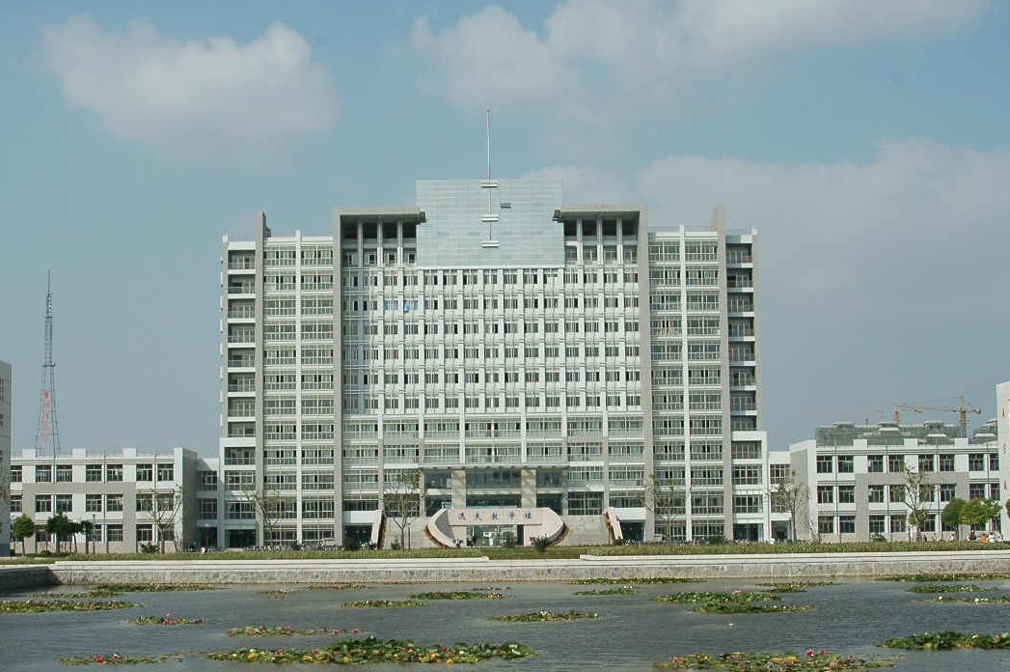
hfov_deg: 36.2
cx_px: 430
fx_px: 1542
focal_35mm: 55
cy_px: 402
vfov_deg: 24.5
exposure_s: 1/320
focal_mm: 24
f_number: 11
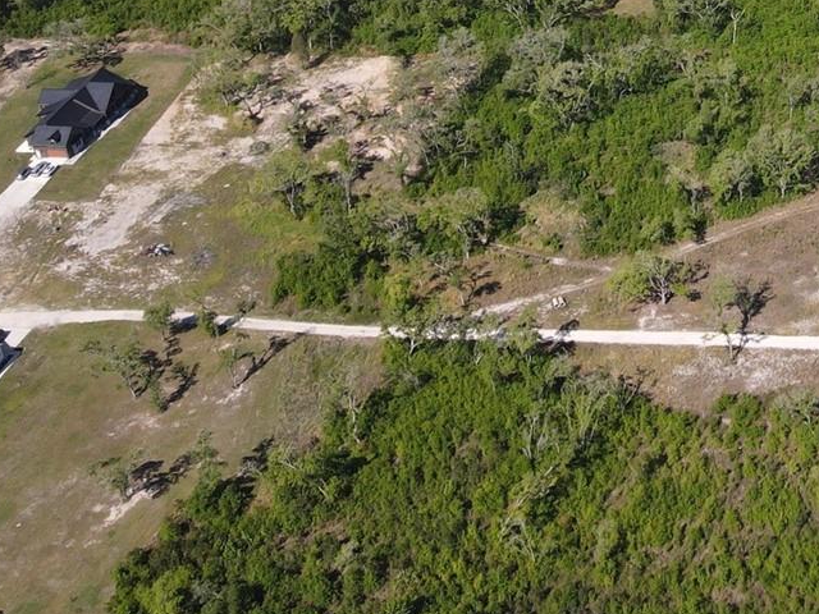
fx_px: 1420
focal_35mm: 60
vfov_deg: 22.5
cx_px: 887
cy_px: -125
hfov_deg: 29.3
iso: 100
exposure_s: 1/640
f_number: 2.8
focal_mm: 4.5
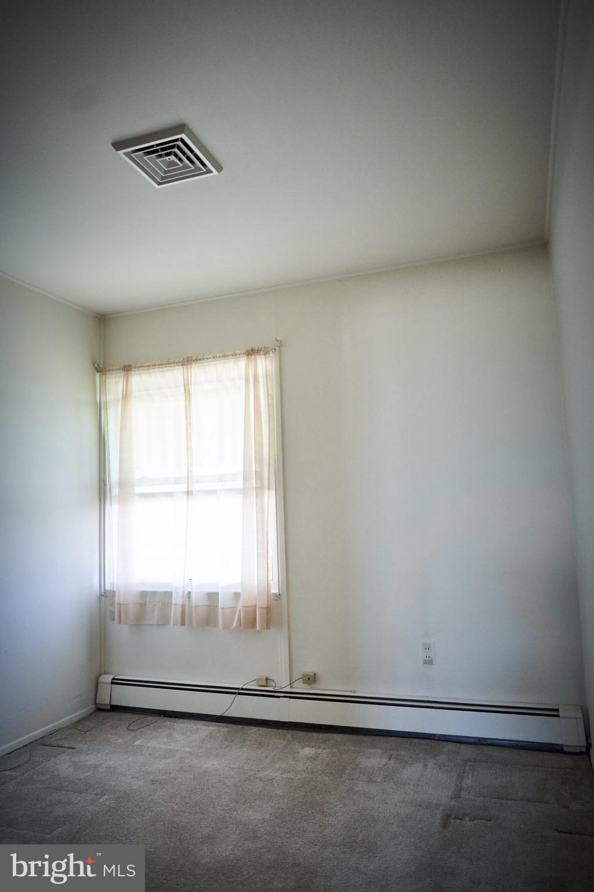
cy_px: 446
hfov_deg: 51.3
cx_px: 297
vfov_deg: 71.5
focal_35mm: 25
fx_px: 619
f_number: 2.2
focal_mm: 25
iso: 2500
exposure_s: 1/400
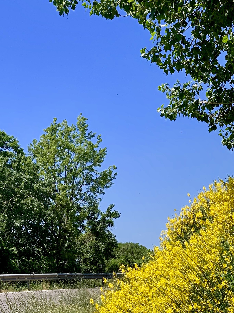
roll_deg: +0.8
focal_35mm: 115
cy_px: 263
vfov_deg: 16.9
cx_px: 138
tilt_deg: +2.4
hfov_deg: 12.9
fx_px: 1037
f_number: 2.4
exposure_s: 1/872
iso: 16
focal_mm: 6
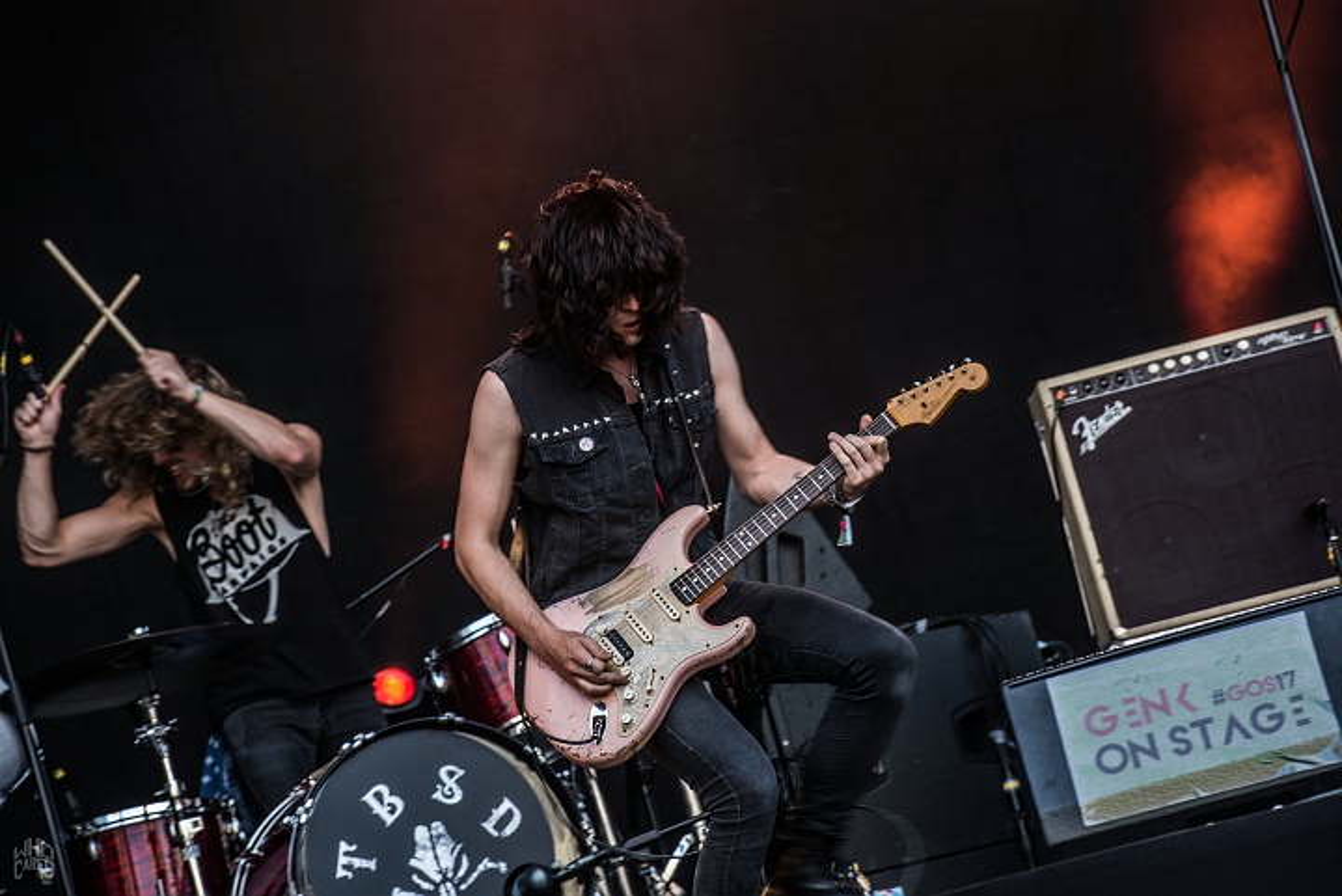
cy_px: 448
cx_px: 671
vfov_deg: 7.1
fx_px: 7273
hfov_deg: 10.5
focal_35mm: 195
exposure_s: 1/100
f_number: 8
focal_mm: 195
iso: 320
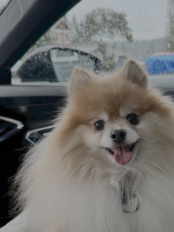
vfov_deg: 44.5
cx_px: 131
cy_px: 142
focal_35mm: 42
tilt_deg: -18.7
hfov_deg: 33.7
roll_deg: +3.4
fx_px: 281
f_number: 1.78
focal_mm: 6.76
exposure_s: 1/121
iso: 80
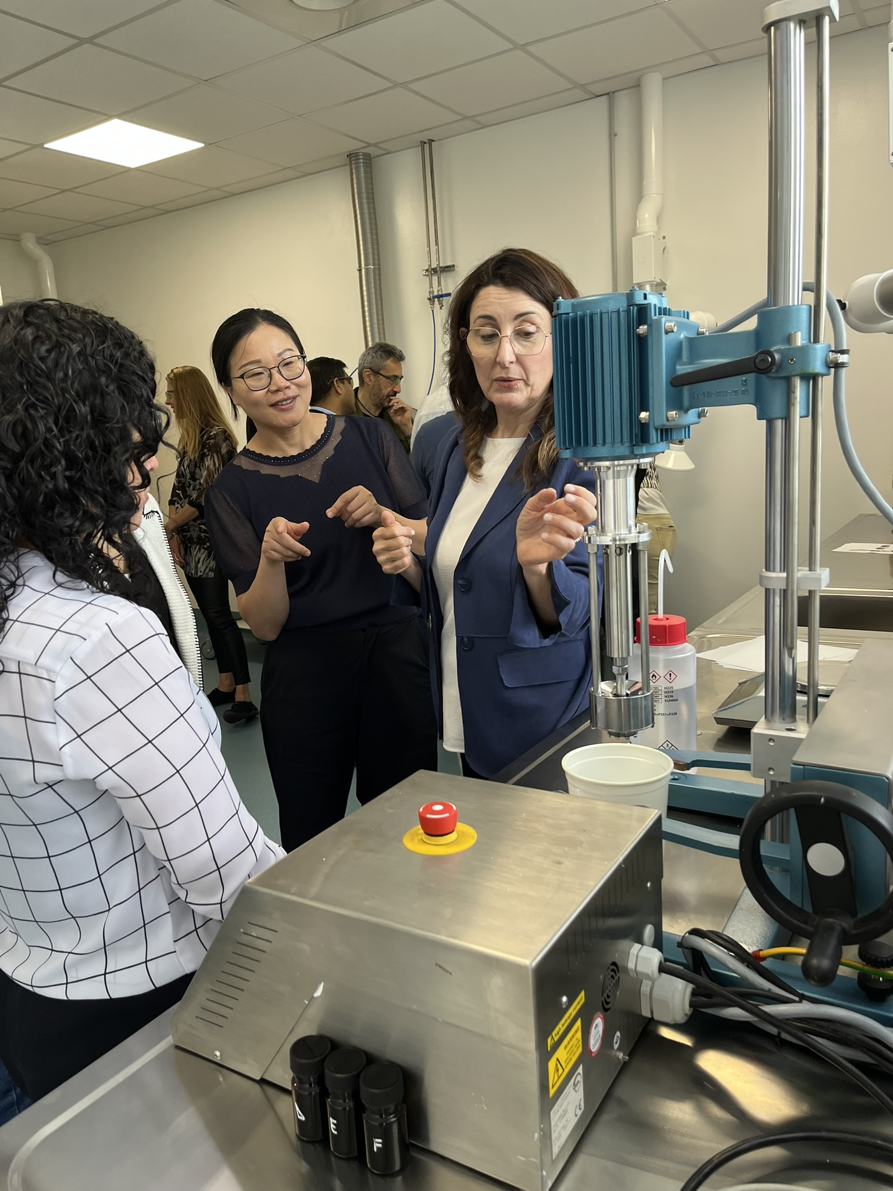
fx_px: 894
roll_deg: +5.3
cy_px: 596
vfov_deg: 67.3
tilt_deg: -10.6
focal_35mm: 26
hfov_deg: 53.1
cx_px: 446
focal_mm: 5.1
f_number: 1.6
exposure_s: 1/121
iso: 100
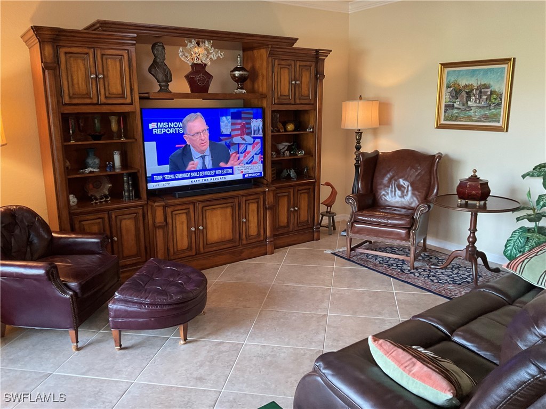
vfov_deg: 48.2
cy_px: 204
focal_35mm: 29
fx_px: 457
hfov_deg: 61.7
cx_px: 273
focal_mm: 3
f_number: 1.8
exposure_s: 1/60
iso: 200
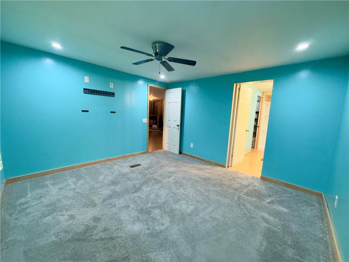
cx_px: 174
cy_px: 131
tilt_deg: -6.4
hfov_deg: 102.1
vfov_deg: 85.7
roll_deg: -2.8
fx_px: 141
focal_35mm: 14
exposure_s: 1/60
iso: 320
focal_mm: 2.22
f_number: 2.2
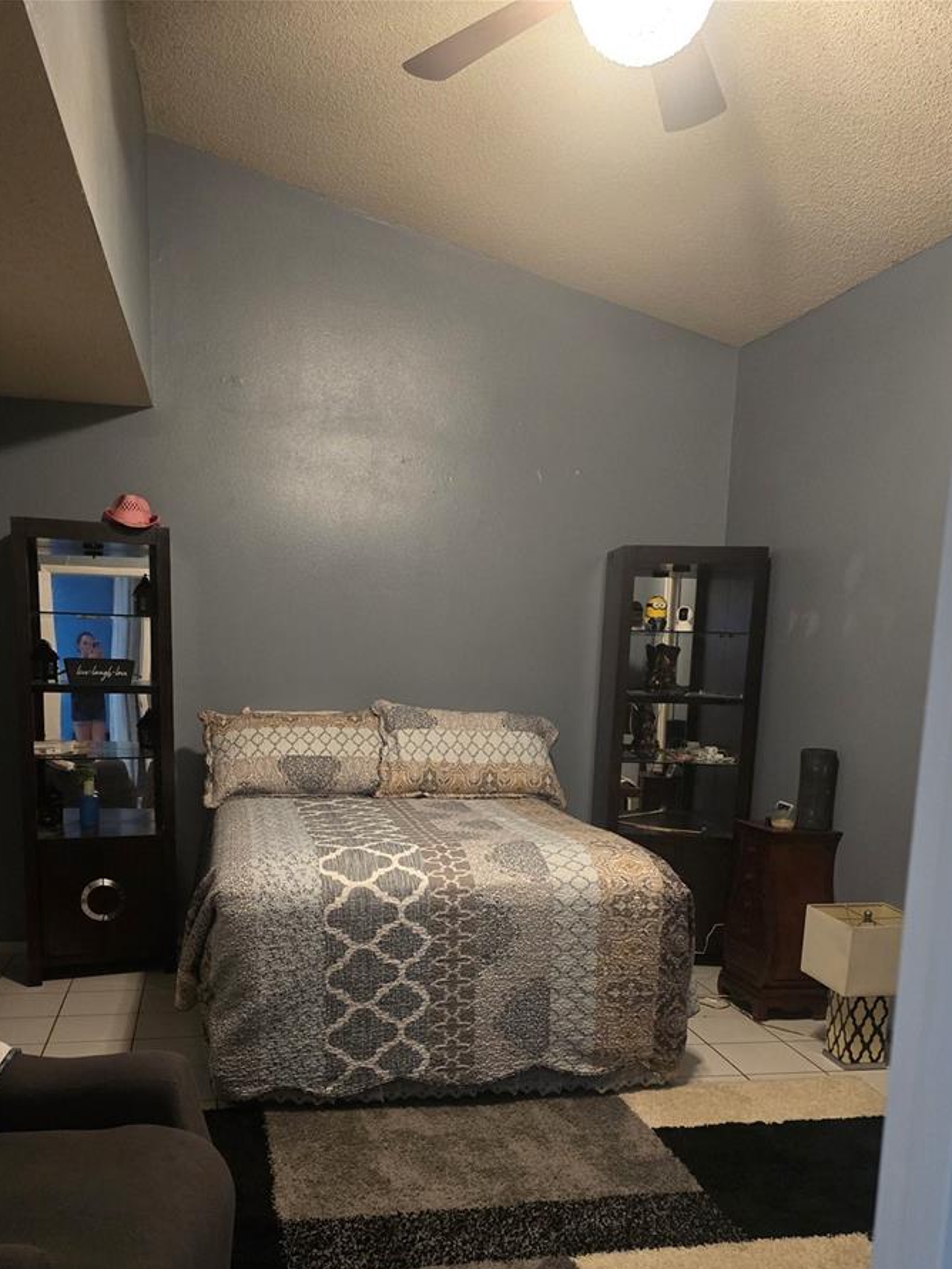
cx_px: 426
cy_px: 854
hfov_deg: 45.4
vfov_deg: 57.0
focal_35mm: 31
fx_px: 1136
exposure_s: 1/60
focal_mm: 6.3
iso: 1600
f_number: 1.7
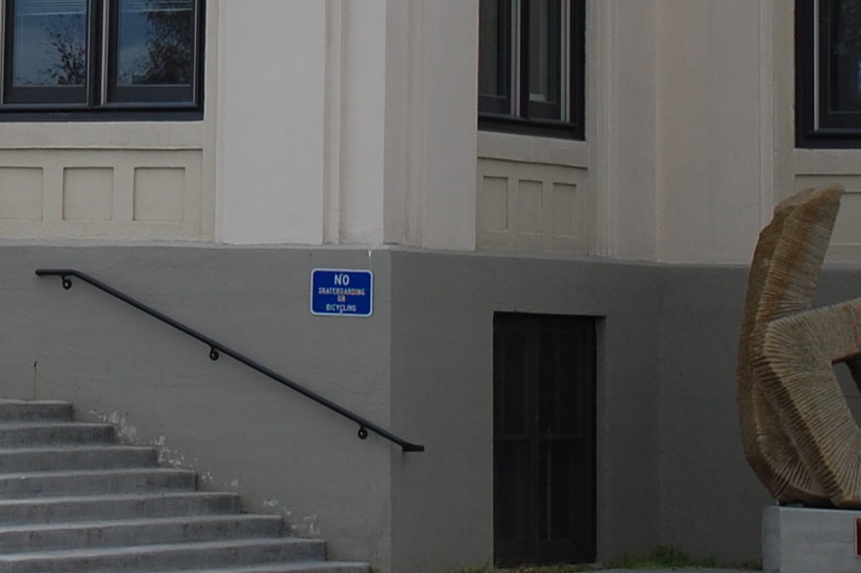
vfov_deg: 7.0
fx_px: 4636
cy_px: -142
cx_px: -29
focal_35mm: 194
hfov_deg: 10.5
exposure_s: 1/160
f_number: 6.3
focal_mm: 38
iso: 200
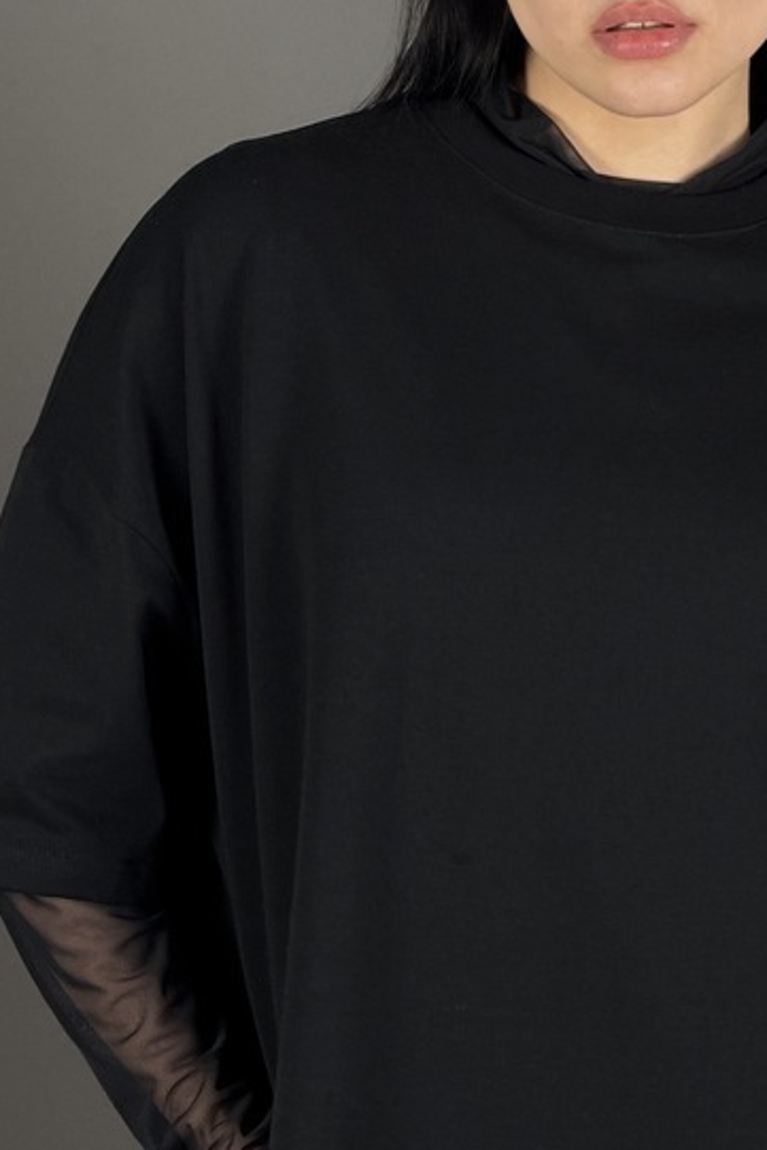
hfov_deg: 5.1
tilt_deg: -3.1
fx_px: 8591
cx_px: 529
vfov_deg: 7.7
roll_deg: -0.3
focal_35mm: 269
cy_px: 595
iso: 125
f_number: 2.8
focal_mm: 16.89
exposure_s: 1/100
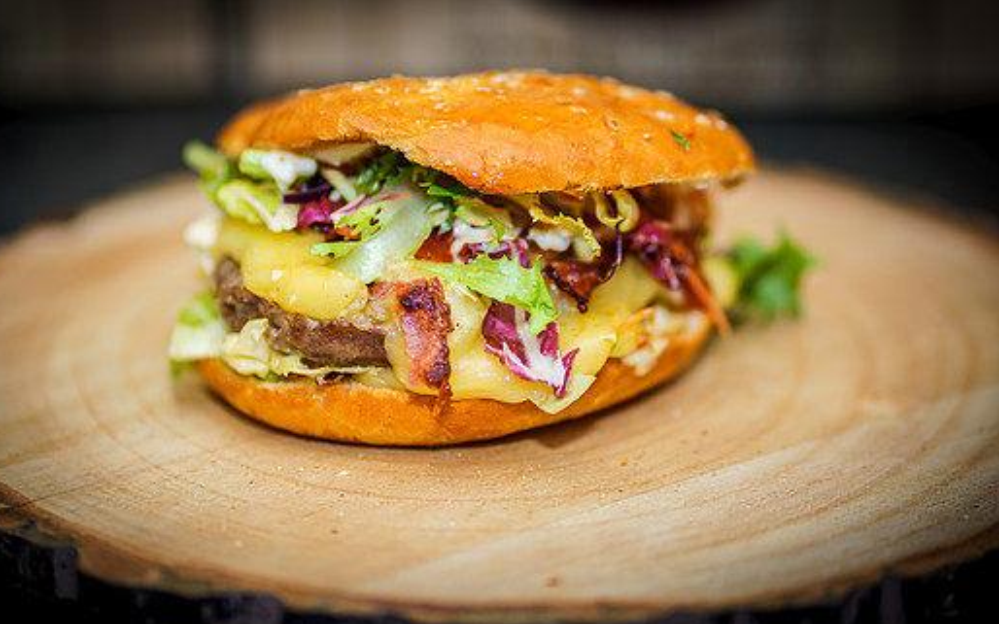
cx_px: 432
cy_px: 262
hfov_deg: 18.3
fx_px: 3103
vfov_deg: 11.5
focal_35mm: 114
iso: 100
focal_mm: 85
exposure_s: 1/80
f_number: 1.8
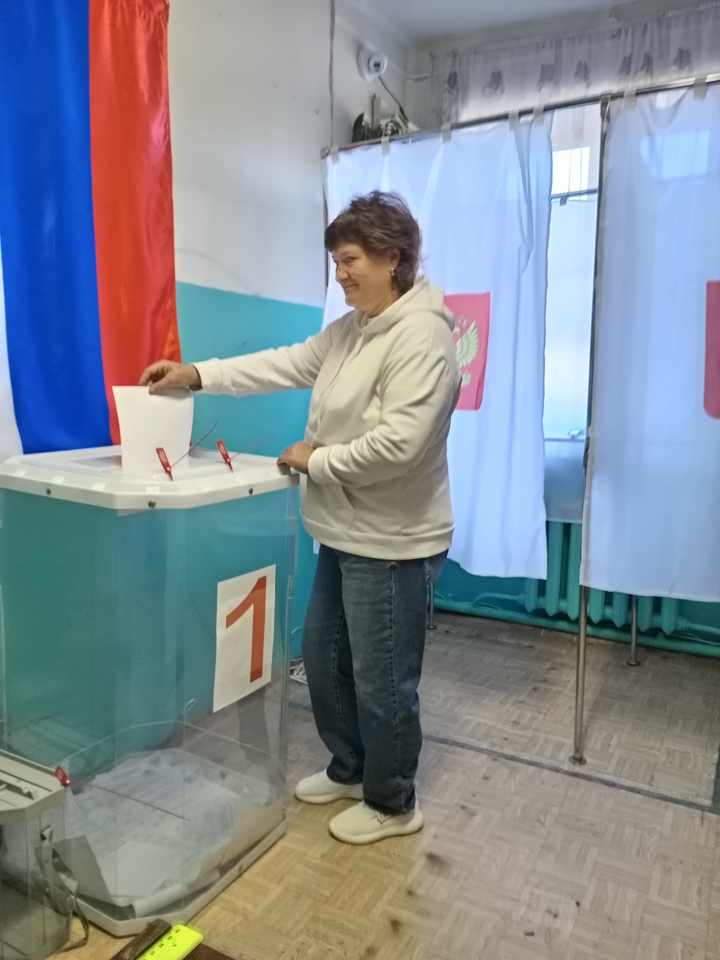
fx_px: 721
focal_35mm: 26
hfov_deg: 53.1
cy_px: 480
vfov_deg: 67.3
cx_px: 360
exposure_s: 1/16.7
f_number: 1.8
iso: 963
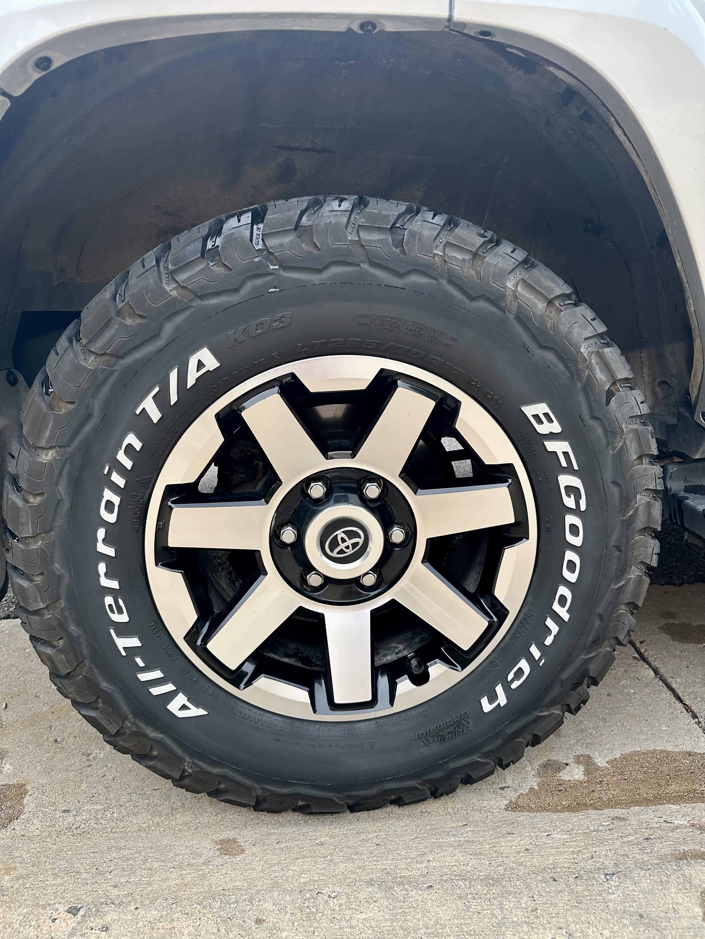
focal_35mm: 24
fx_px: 652
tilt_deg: -14.5
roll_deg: -1.6
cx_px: 352
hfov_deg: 56.8
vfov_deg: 71.6
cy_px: 470
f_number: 1.78
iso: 160
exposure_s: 1/121
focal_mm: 6.86
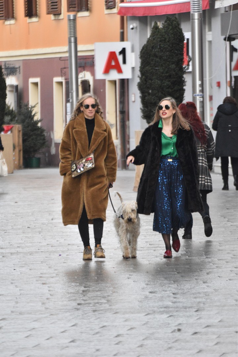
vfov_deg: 6.2
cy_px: 178
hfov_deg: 4.2
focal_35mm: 330
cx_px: 119
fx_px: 3272
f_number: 5.3
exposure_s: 1/1600
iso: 2000
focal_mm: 220
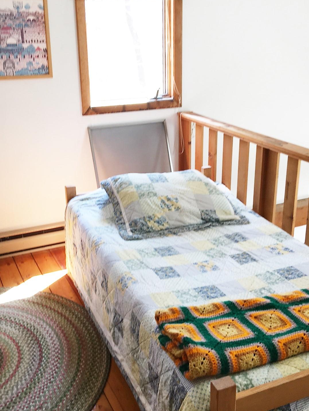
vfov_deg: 47.8
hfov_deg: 36.8
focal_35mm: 39
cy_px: 205
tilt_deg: -18.5
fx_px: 464
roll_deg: +3.3
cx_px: 153
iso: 40
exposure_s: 1/30
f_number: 2.2
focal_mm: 4.15
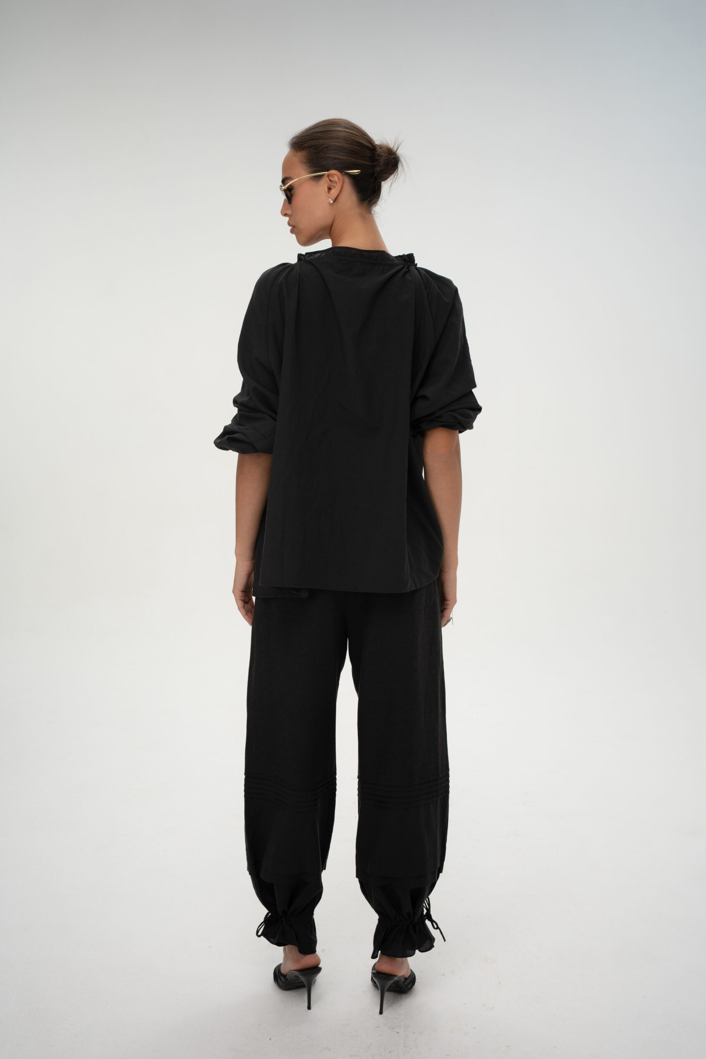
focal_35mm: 45
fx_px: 1323
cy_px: 530
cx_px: 353
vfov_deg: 43.6
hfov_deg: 29.9
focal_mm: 45
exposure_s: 1/160
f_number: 8
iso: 500
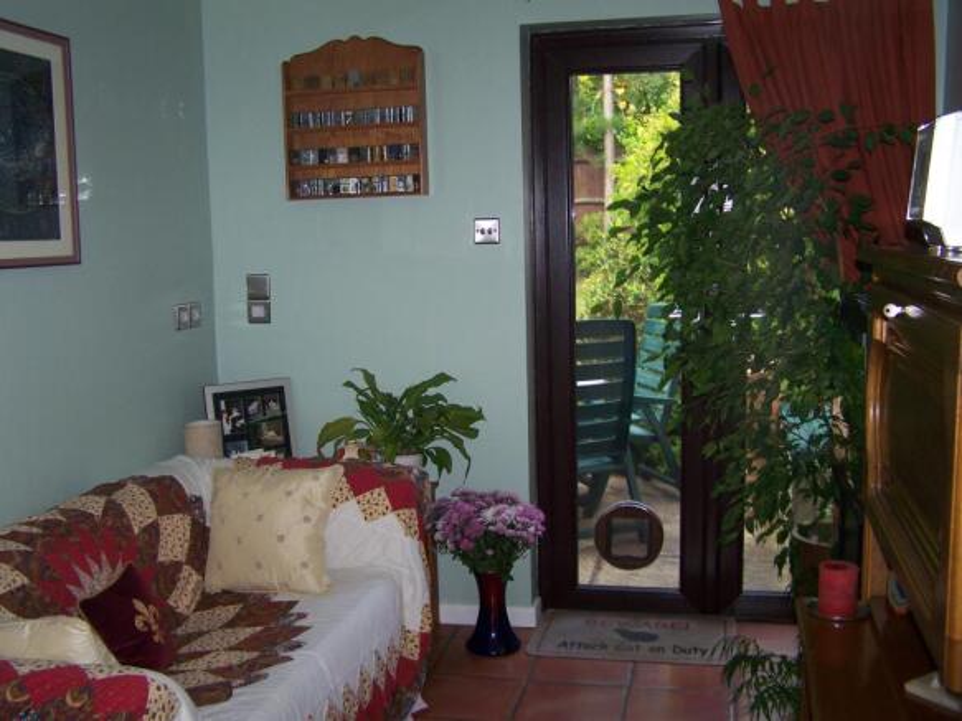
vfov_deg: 37.7
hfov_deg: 49.0
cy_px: 360
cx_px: 481
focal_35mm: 38
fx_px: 1056
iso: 80
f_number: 2.8
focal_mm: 6.3
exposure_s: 1/60
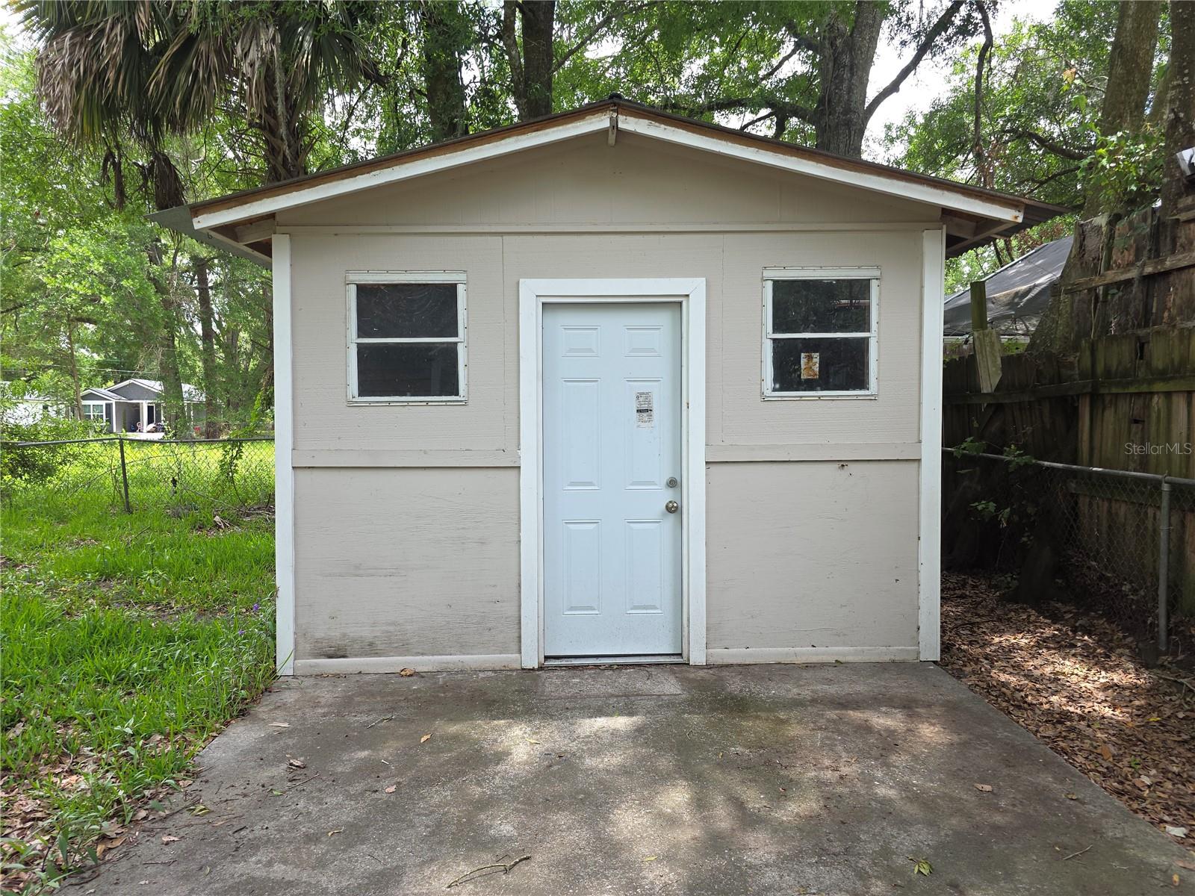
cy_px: 448
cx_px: 598
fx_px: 794
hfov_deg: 73.9
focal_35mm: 23
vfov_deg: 58.9
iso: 16
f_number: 1.7
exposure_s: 1/120
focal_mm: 6.3
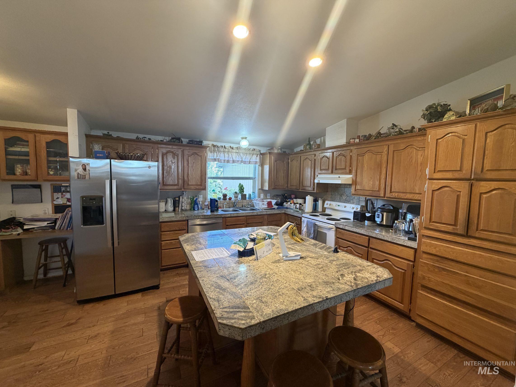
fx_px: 209
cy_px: 194
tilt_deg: -4.9
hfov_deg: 102.1
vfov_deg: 85.7
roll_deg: -0.8
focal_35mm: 14
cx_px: 258
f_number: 2.2
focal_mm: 2.22
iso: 250
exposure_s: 1/60
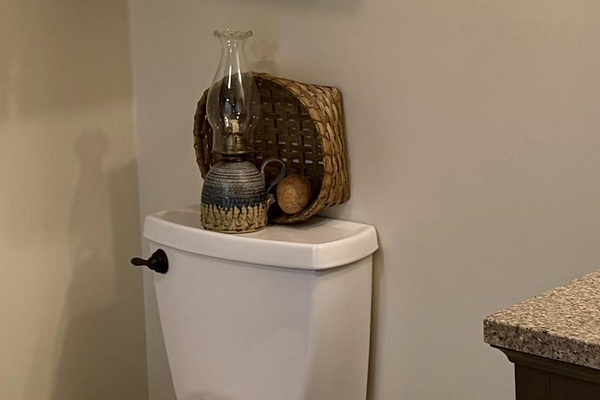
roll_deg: +3.2
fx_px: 1483
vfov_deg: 15.1
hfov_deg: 22.8
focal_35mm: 89
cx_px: 238
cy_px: 15
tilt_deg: -5.4
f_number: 1.78
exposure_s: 1/120
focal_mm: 6.76
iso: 320
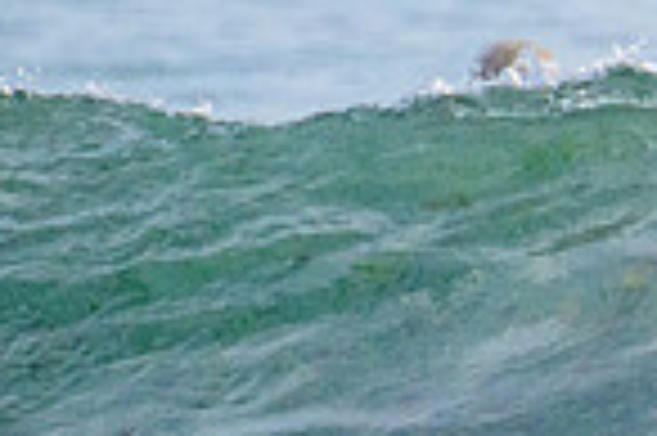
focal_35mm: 3841
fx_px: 70019
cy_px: 709
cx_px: 1065
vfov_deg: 0.4
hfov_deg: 0.5
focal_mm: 800
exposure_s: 1/2000
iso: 3200
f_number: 13
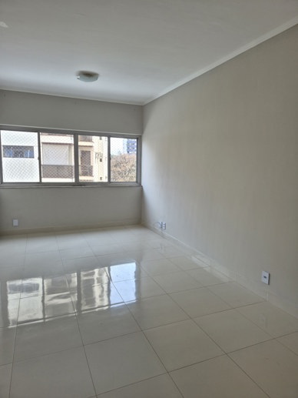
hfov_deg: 58.9
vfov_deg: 73.9
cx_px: 149
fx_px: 264
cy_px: 199
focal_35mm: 23
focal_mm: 5.4
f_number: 1.8
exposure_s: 1/180
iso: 40
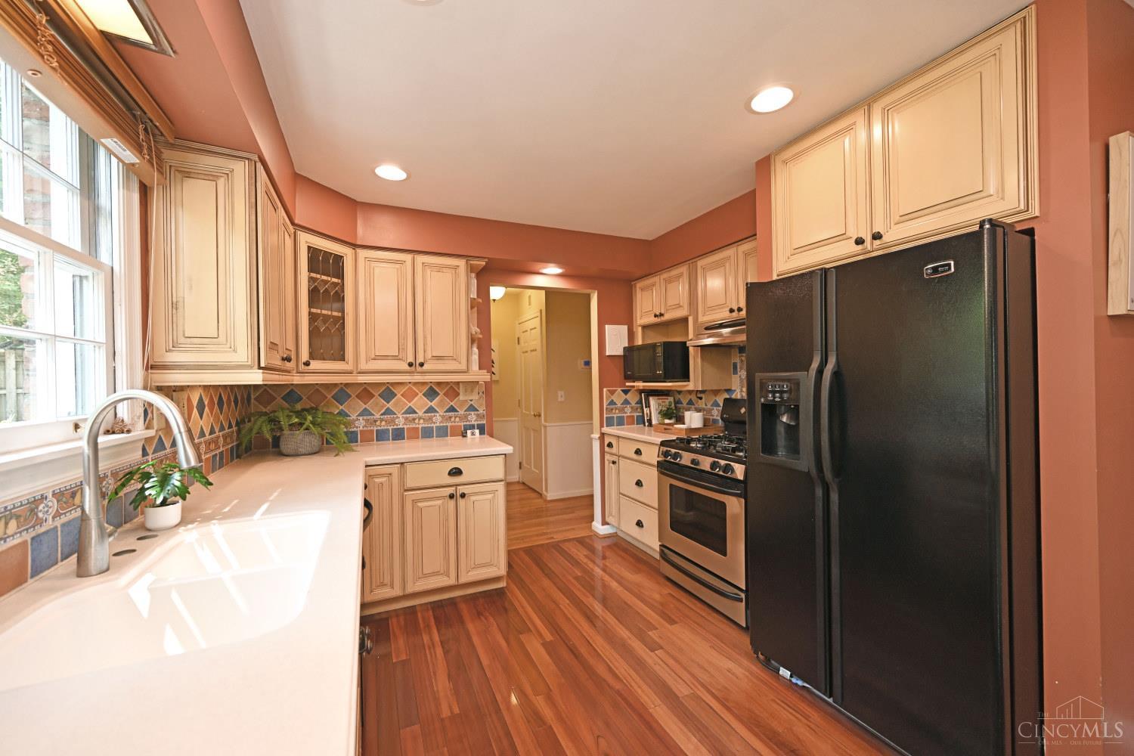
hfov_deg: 104.3
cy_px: 378
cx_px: 567
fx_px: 441
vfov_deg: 81.2
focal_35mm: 14
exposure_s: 1/60
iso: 250
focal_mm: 14
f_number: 4
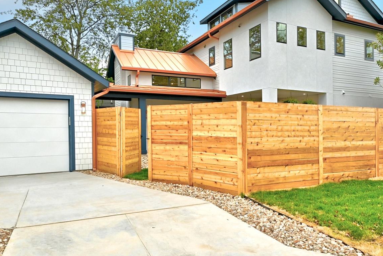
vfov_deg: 51.3
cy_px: 118
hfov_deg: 71.5
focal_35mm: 25
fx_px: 266
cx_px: 190
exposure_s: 1/60
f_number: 10
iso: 400
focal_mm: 14
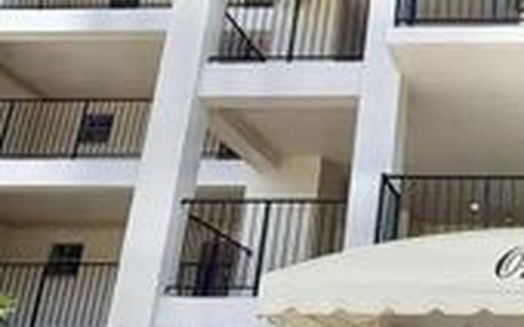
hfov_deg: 32.3
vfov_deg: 23.1
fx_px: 799
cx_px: 567
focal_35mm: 56
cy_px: 148
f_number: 2.2
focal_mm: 2.22
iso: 40
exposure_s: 1/770
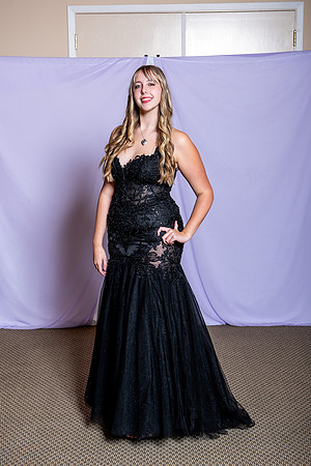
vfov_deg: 34.5
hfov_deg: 23.4
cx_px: 156
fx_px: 752
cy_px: 233
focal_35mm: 58
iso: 320
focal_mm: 58
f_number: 5.6
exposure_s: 1/200
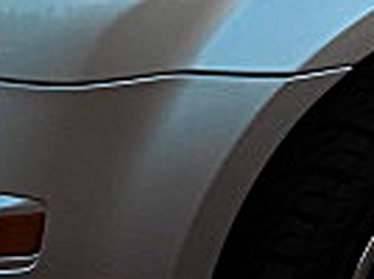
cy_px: 75
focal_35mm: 172
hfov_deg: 11.4
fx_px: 1855
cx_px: 407
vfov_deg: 8.6
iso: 50
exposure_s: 1/160
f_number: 2.8
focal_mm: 6.3
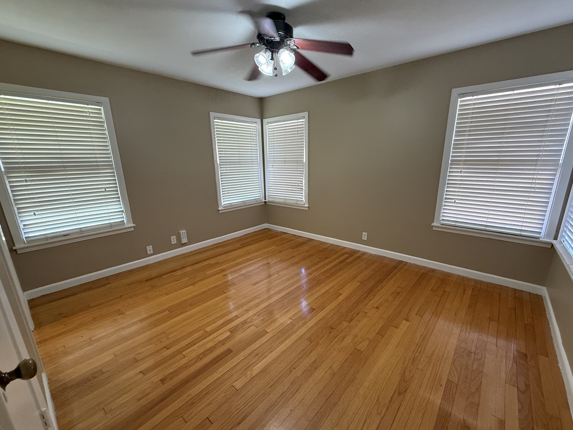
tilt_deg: -15.3
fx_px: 248
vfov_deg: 81.7
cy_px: 224
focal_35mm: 15
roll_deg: +0.6
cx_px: 295
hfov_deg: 98.1
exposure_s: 1/60
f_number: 2.2
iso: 400
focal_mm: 2.22
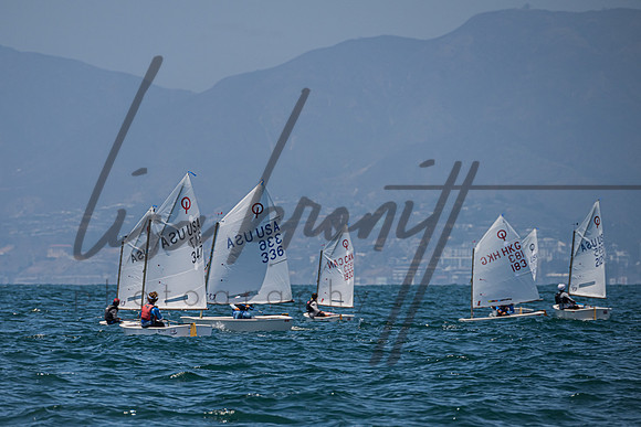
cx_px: 244
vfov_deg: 3.3
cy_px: 241
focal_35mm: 422
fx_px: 7508
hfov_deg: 4.9
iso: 250
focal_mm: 310
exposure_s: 1/1250
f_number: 8
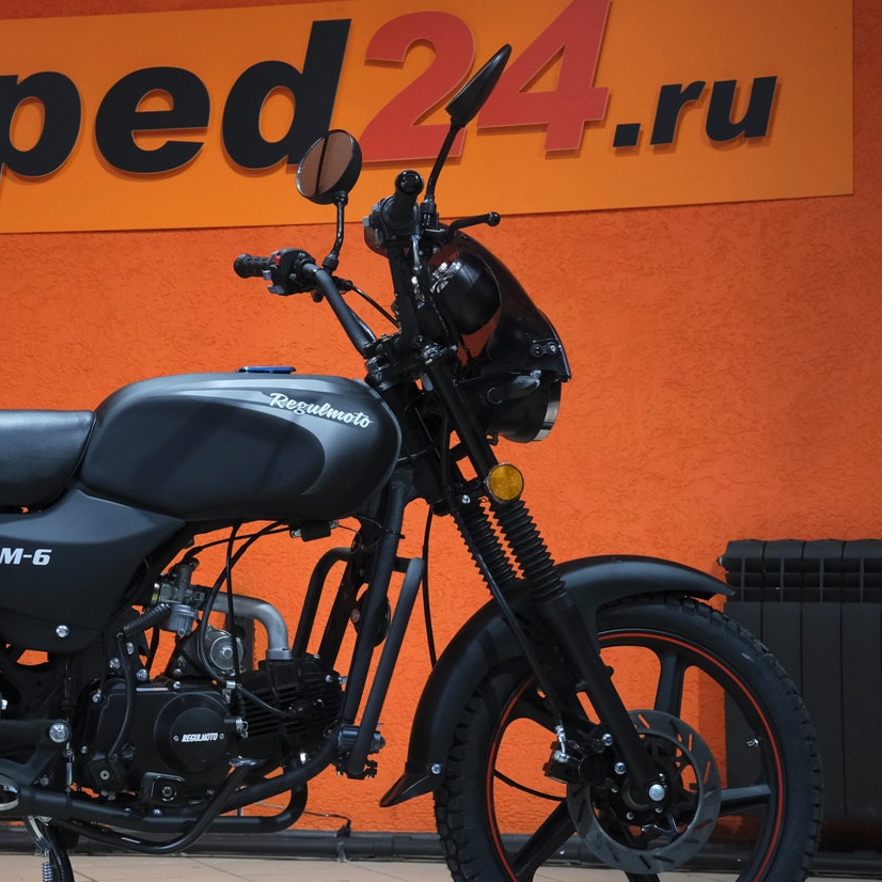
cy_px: 484
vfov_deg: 20.6
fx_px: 2421
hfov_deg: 20.2
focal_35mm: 84
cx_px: 74
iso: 1600
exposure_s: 1/100
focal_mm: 34.2
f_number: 4.5
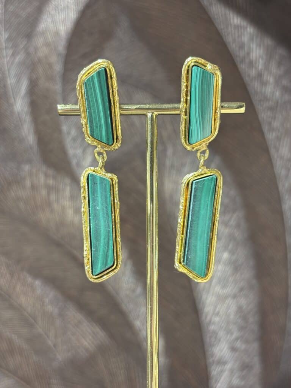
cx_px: 146
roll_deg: -0.6
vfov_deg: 36.8
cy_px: 194
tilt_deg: +4.2
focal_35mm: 52
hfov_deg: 28.0
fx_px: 583
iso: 80
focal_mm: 5.96
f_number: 1.6
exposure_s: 1/50
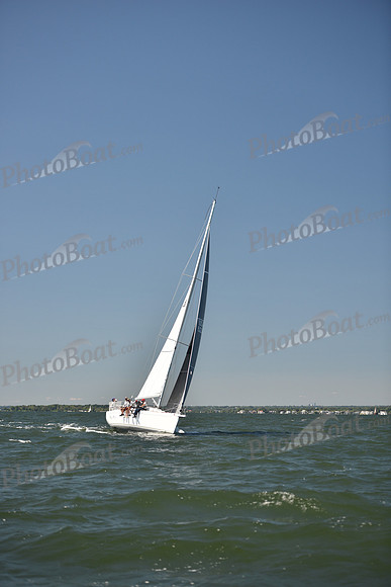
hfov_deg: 17.1
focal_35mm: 80
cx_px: 196
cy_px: 294
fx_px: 1302
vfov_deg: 25.4
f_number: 2.8
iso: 250
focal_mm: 80
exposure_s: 1/1250
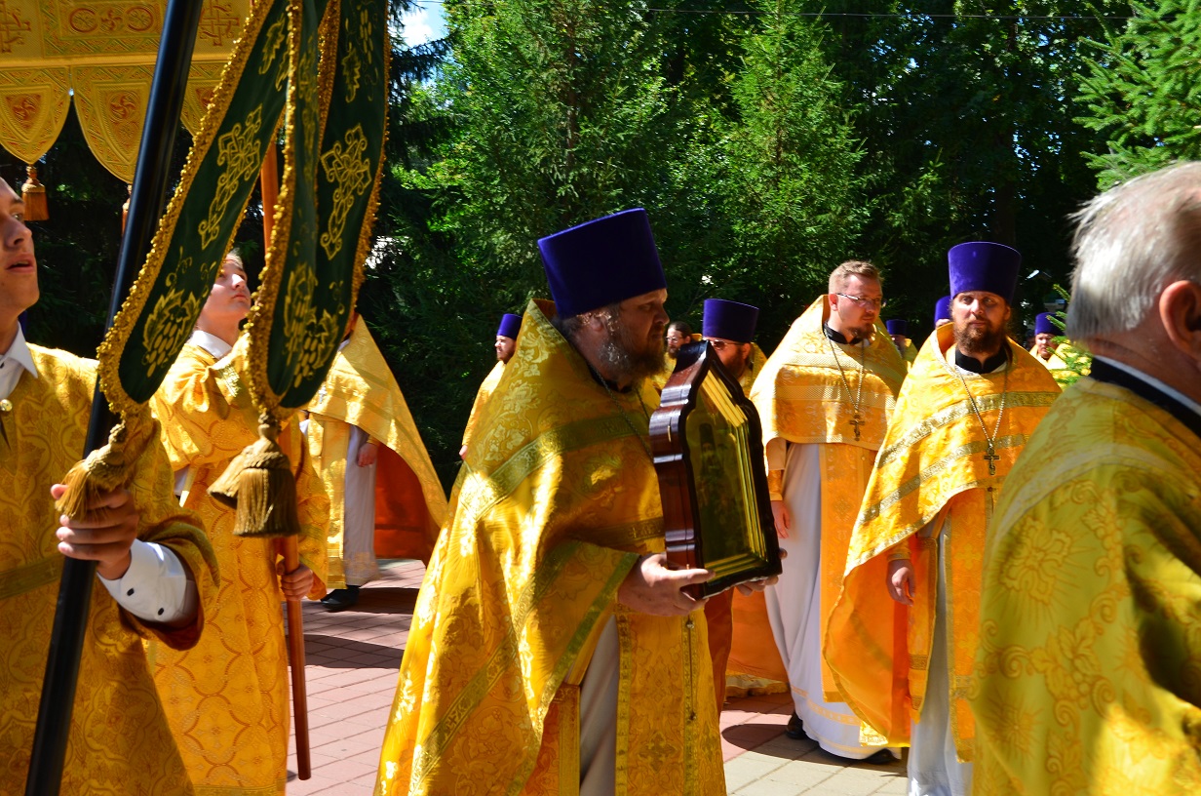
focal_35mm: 42
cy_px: 398
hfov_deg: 46.5
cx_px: 600
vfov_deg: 31.8
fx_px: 1398
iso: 220
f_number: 10
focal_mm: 28
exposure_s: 1/250
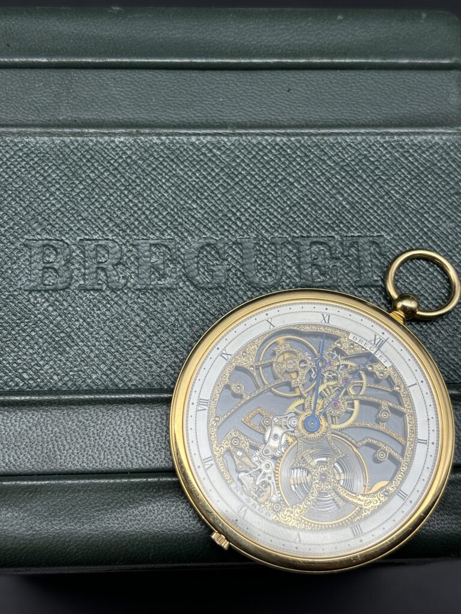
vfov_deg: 36.8
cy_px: 307
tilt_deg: -72.3
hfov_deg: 28.0
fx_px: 923
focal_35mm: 52
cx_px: 230
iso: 25
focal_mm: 5.96
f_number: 1.6
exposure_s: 1/117
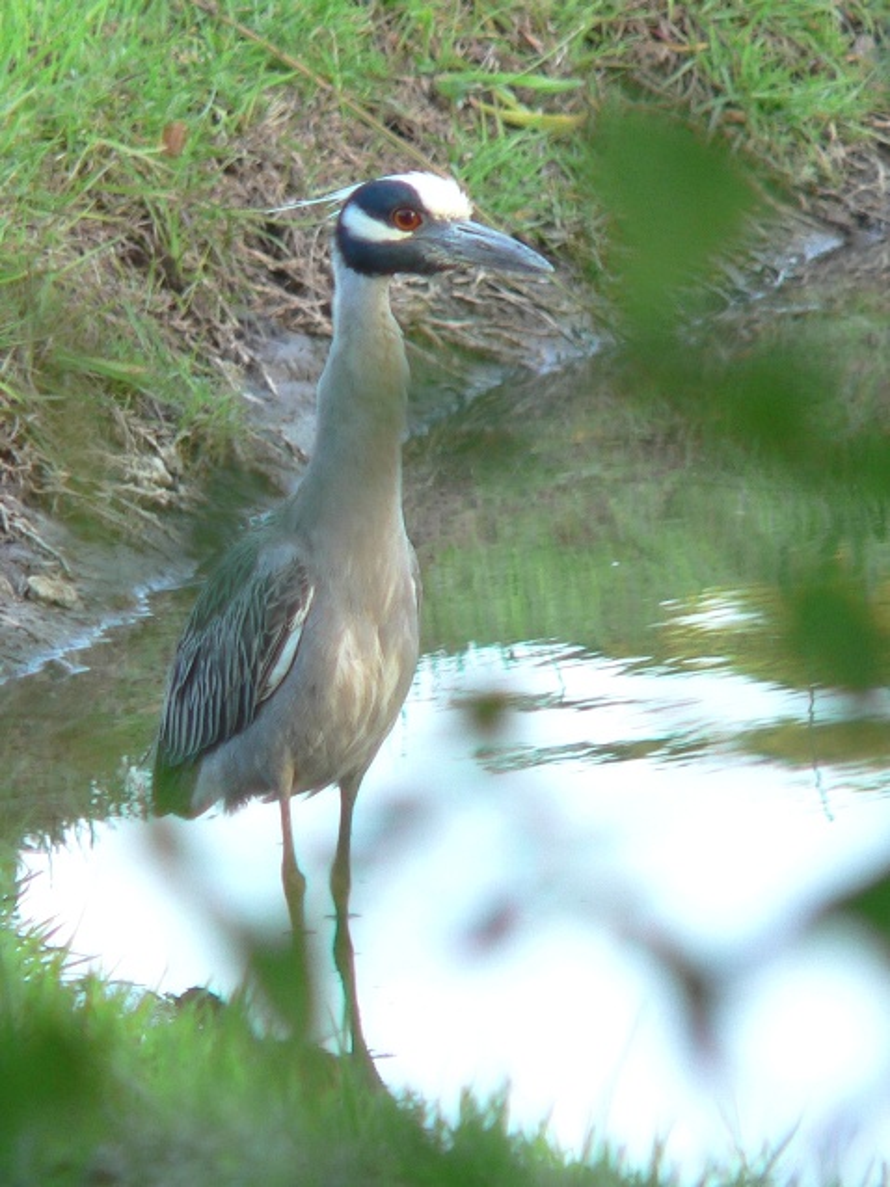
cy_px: 594
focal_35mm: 432
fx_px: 14819
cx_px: 445
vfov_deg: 4.6
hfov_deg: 3.4
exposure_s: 1/60
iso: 80
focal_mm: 72
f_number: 2.8
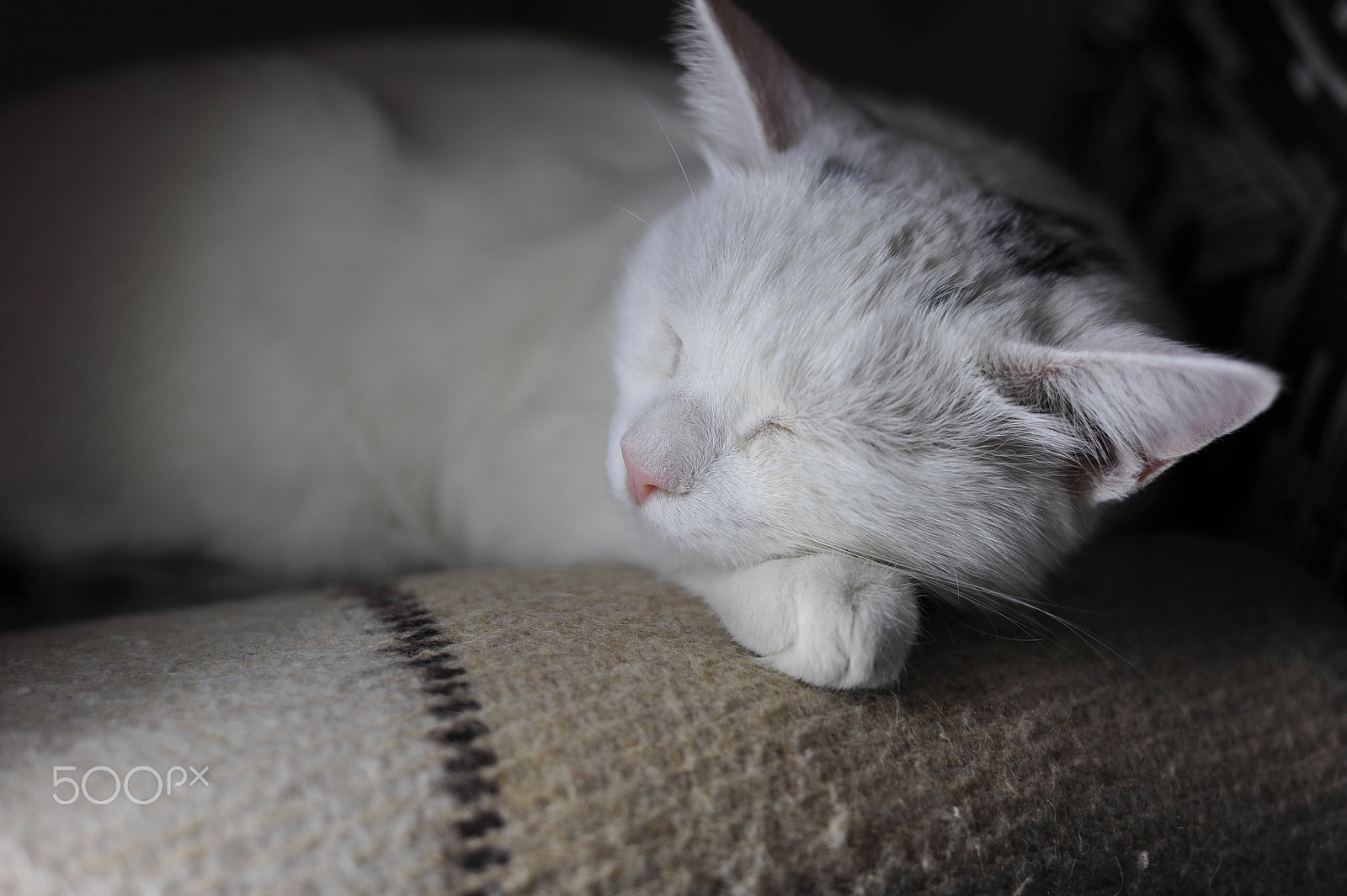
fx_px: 1870
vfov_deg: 27.0
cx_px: 674
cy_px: 448
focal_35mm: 50
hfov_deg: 39.6
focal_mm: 50
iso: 200
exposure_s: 1/125
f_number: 2.8
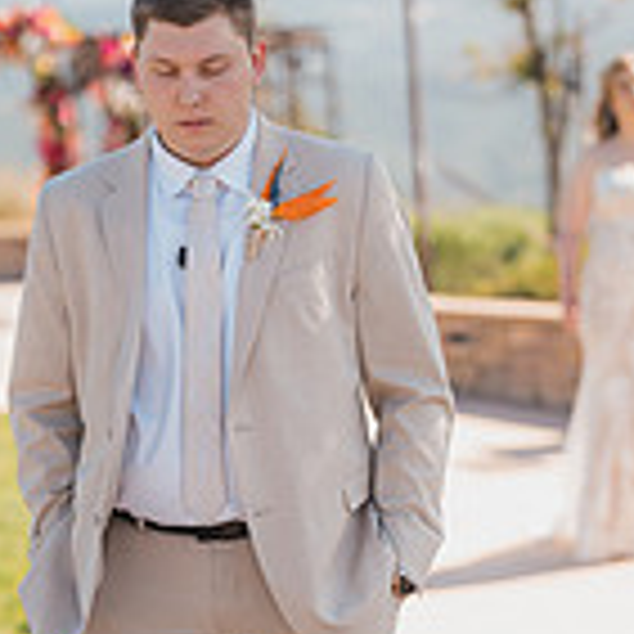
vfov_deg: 12.7
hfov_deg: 12.8
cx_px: 292
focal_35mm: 136
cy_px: 562
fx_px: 2818
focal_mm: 50
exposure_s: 1/1250
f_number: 1.4
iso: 50
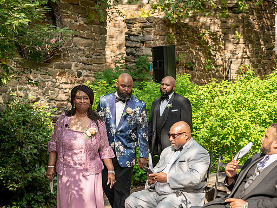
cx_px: 123
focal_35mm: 85
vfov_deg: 17.4
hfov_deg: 23.0
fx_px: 680
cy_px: 104
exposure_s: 1/250
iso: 200
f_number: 4
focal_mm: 78
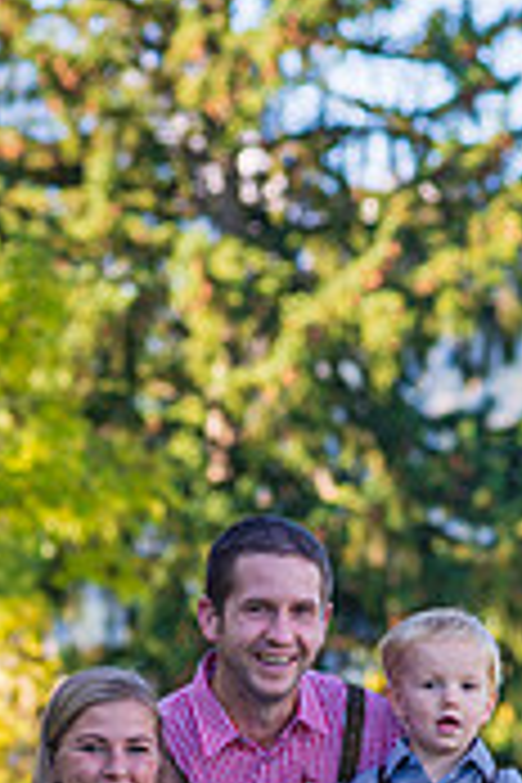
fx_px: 7046
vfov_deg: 6.3
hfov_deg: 4.2
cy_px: 778
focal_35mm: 324
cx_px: 238
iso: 100
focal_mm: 125
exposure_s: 1/250
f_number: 4.5
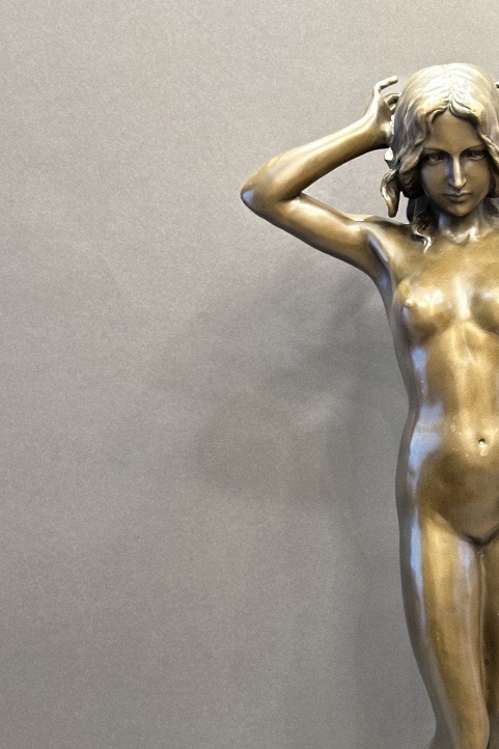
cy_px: 600
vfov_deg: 24.1
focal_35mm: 83
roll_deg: +1.2
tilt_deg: -16.5
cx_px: 461
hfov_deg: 16.2
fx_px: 1726
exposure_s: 1/33
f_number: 1.78
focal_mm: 6.86
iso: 250
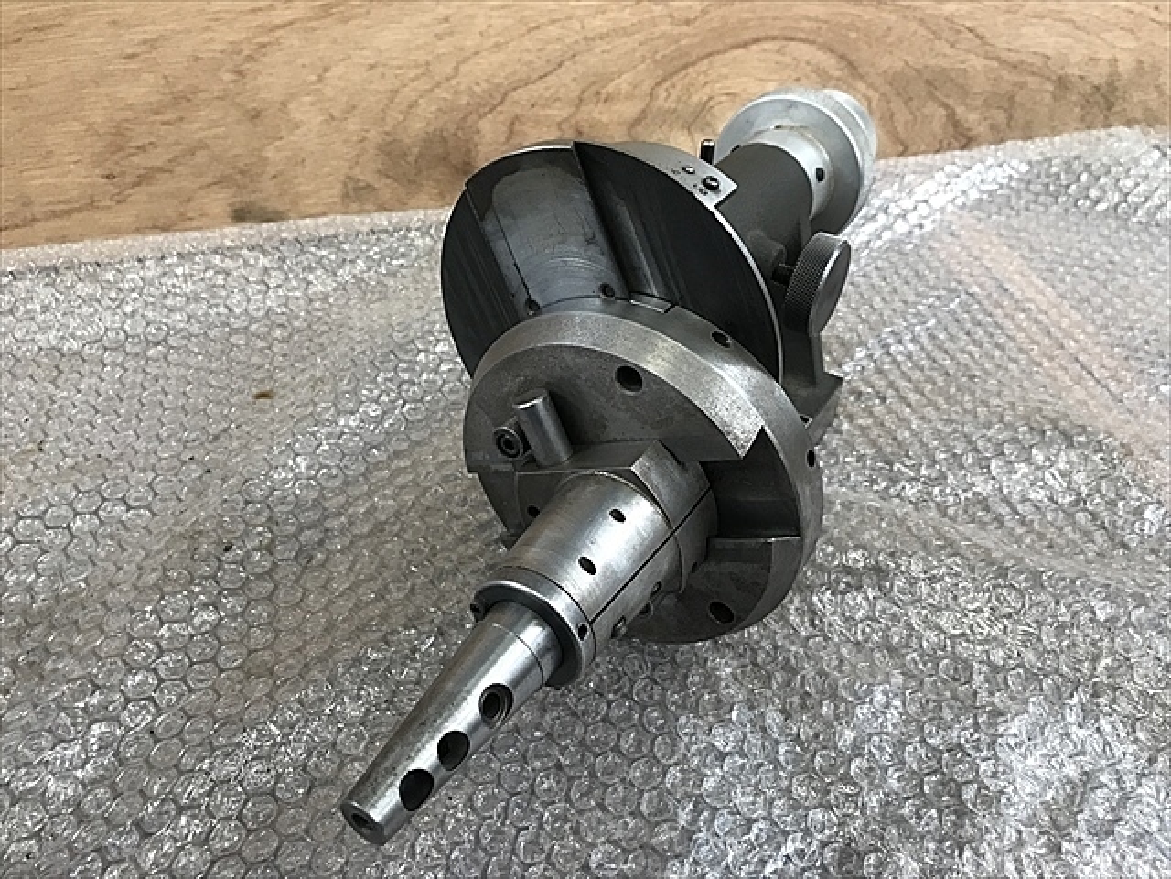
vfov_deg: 49.7
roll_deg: -2.5
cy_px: 440
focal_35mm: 28
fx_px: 947
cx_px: 586
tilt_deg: -40.9
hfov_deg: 63.4
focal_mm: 3.99
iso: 25
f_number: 1.8
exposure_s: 1/30
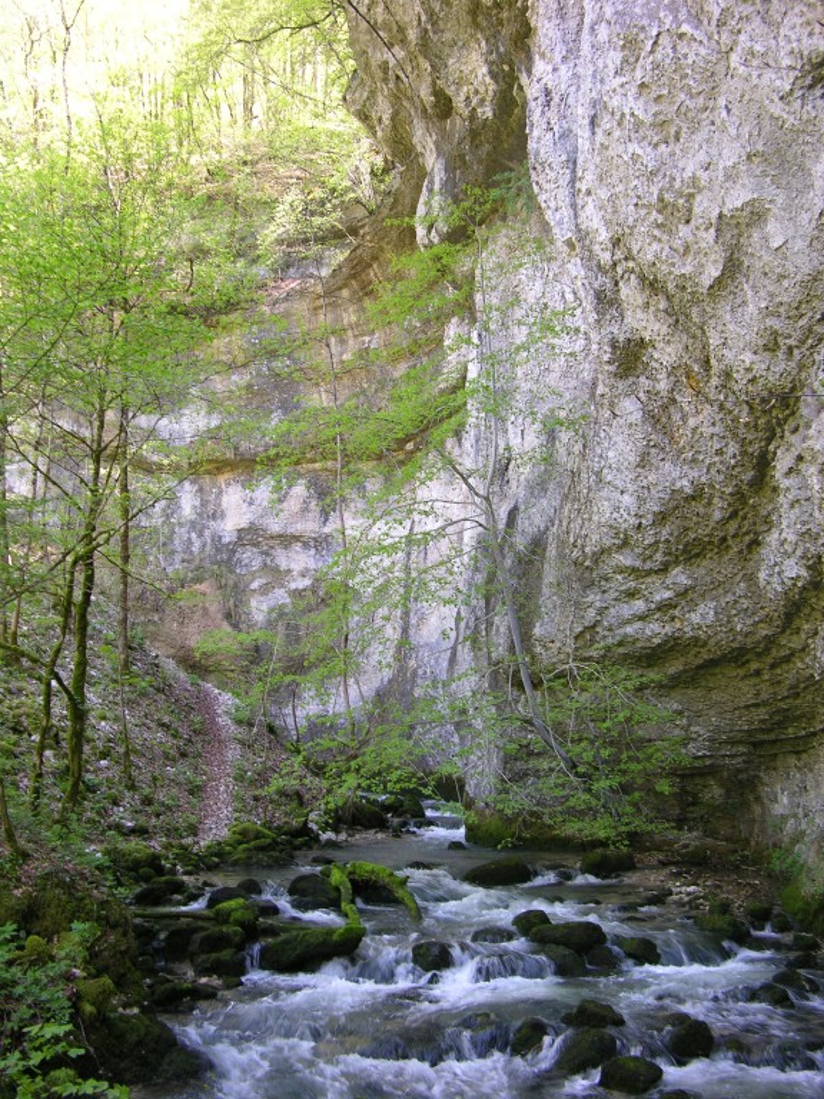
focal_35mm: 35
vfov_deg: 52.6
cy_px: 550
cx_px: 412
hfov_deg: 40.7
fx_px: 1111
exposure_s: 1/22
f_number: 2.8
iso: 50
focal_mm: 8.9
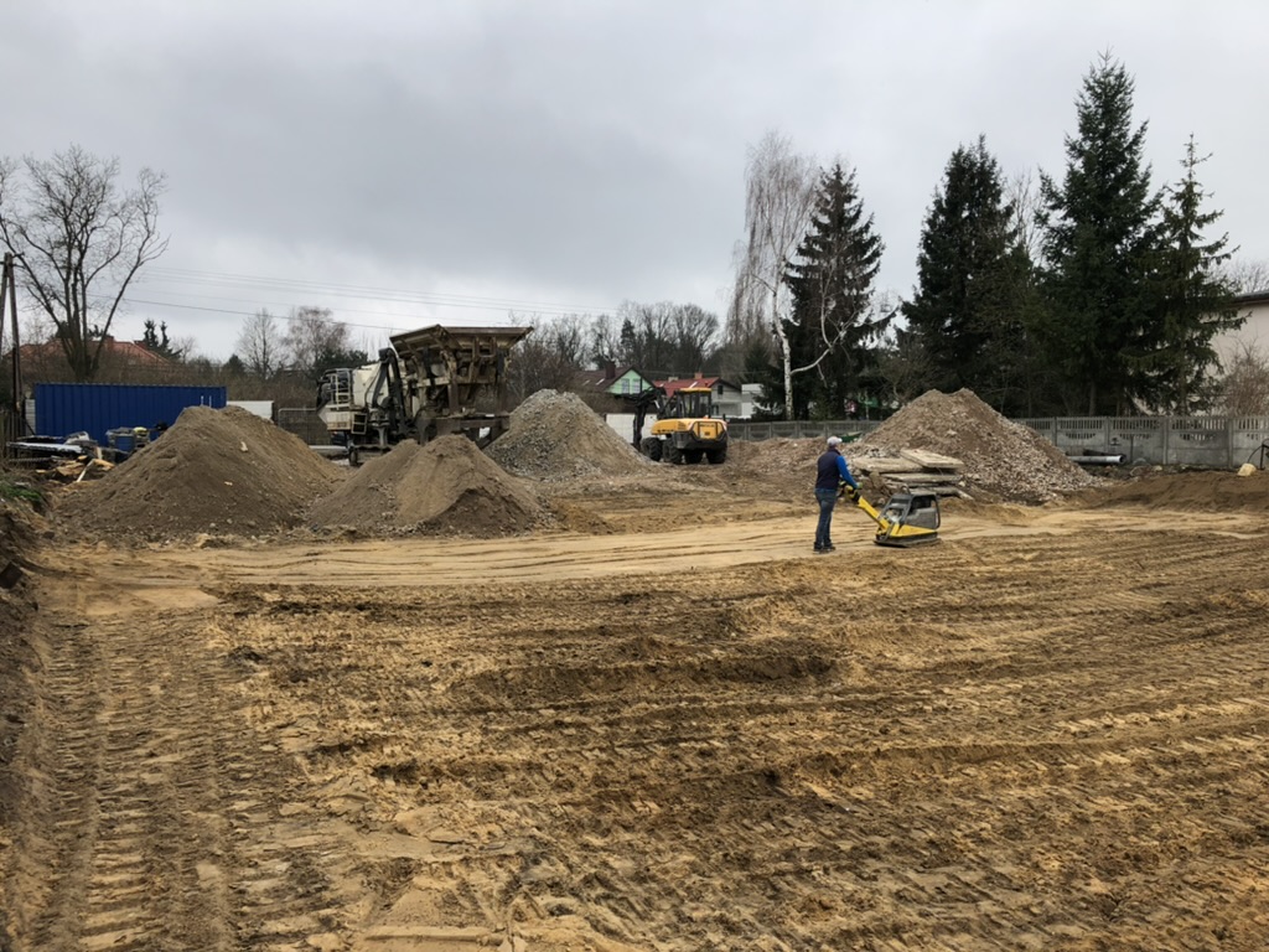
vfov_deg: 49.7
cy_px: 476
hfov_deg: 63.4
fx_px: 1026
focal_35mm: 28
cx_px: 634
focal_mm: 4
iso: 20
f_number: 1.8
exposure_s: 1/421
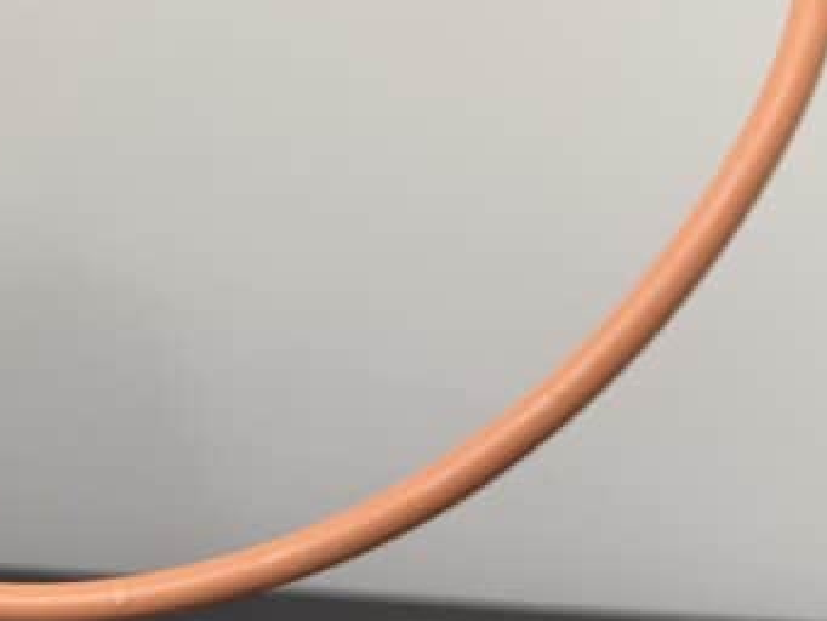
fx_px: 1721
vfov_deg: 20.4
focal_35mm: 72
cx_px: -78
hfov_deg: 25.1
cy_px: 252
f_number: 1.78
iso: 64
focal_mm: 6.76
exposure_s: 1/179
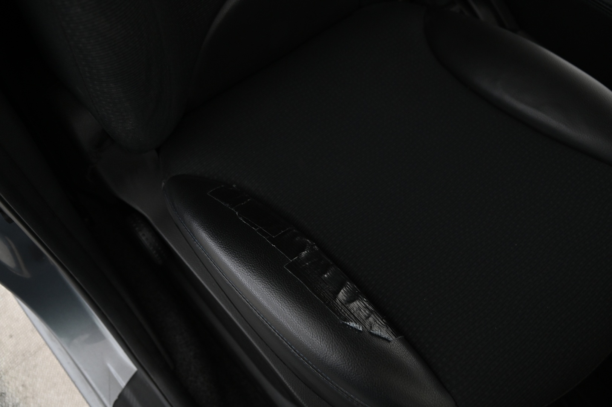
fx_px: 527
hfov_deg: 60.3
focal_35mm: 31
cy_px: 204
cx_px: 306
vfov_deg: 42.3
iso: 2000
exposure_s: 1/25
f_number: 4
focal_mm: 31
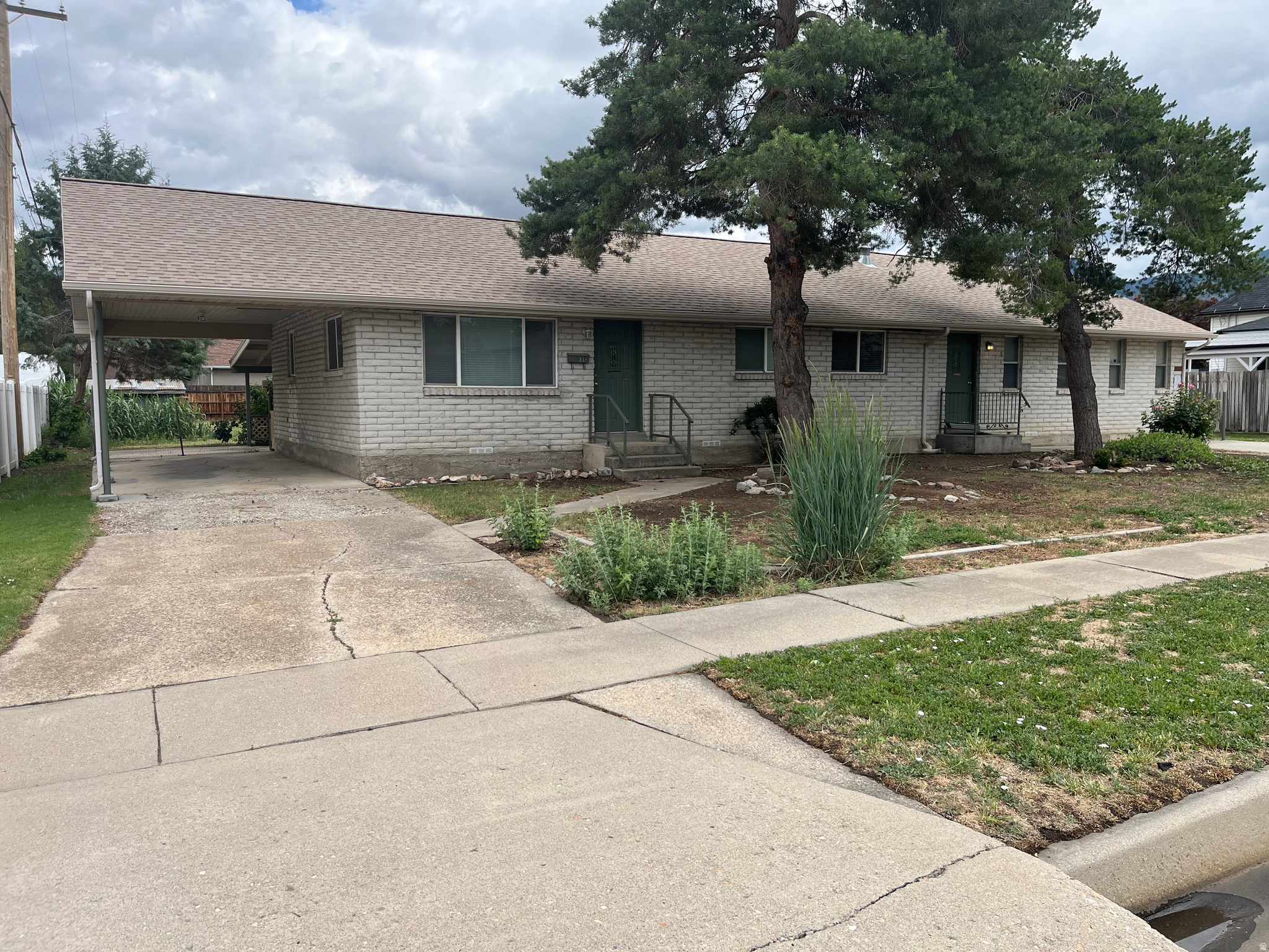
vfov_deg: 53.1
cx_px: 634
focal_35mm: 26
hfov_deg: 67.3
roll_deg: +0.2
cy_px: 476
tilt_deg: -5.6
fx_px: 953
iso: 50
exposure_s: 1/2967
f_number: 1.6
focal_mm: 5.1
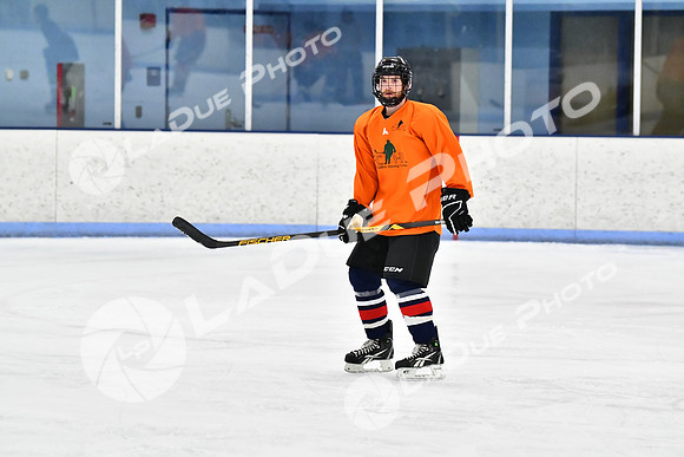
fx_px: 3563
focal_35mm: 188
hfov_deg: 11.0
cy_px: 228
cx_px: 342
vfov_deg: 7.3
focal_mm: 125
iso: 6400
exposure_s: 1/1250
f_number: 2.8
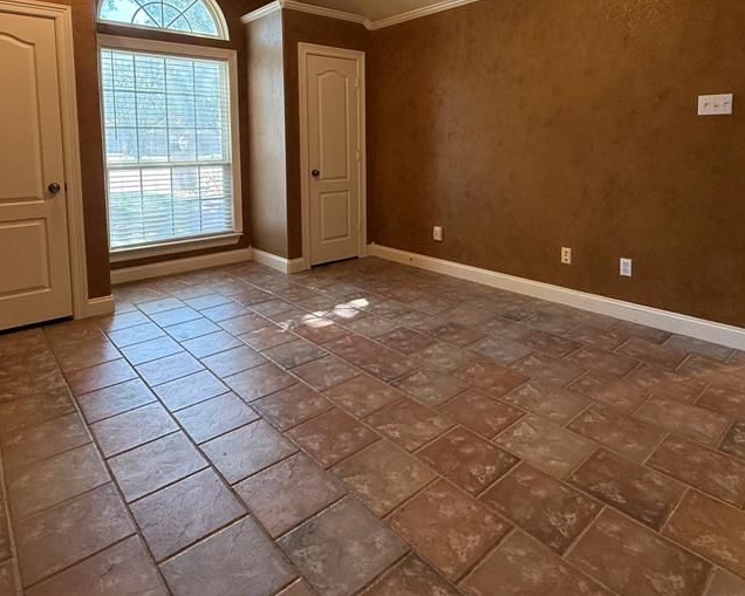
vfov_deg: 61.0
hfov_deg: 75.0
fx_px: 485
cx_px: 363
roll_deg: +0.2
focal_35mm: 22
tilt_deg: -4.5
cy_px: 180
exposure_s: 1/120
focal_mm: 2.22
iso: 320
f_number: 2.2
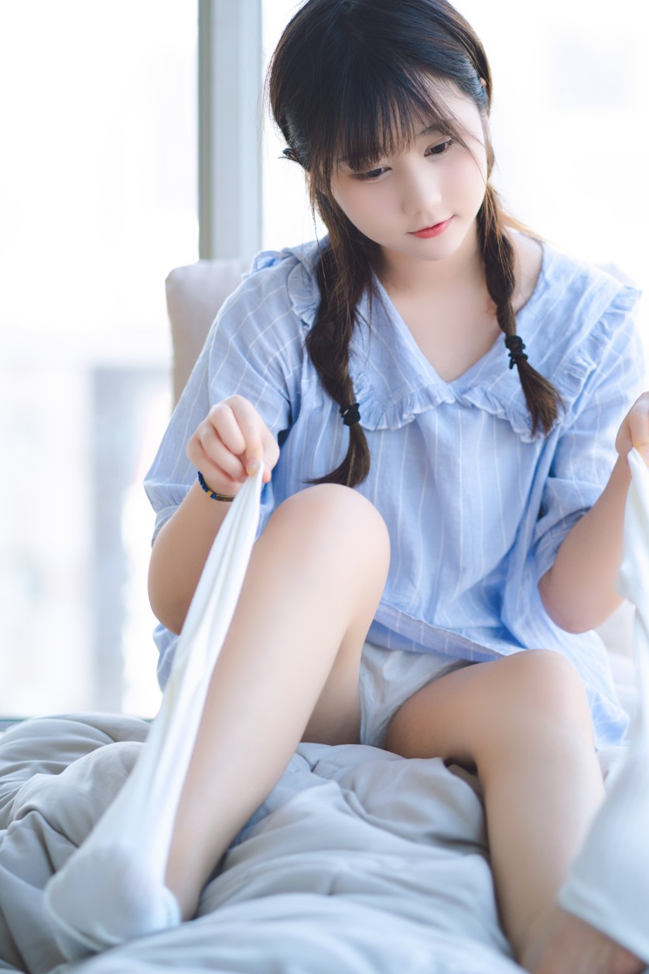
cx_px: 326
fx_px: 2921
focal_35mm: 108
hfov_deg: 12.7
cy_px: 404
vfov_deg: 18.9
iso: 320
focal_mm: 85
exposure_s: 1/250
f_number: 2.2
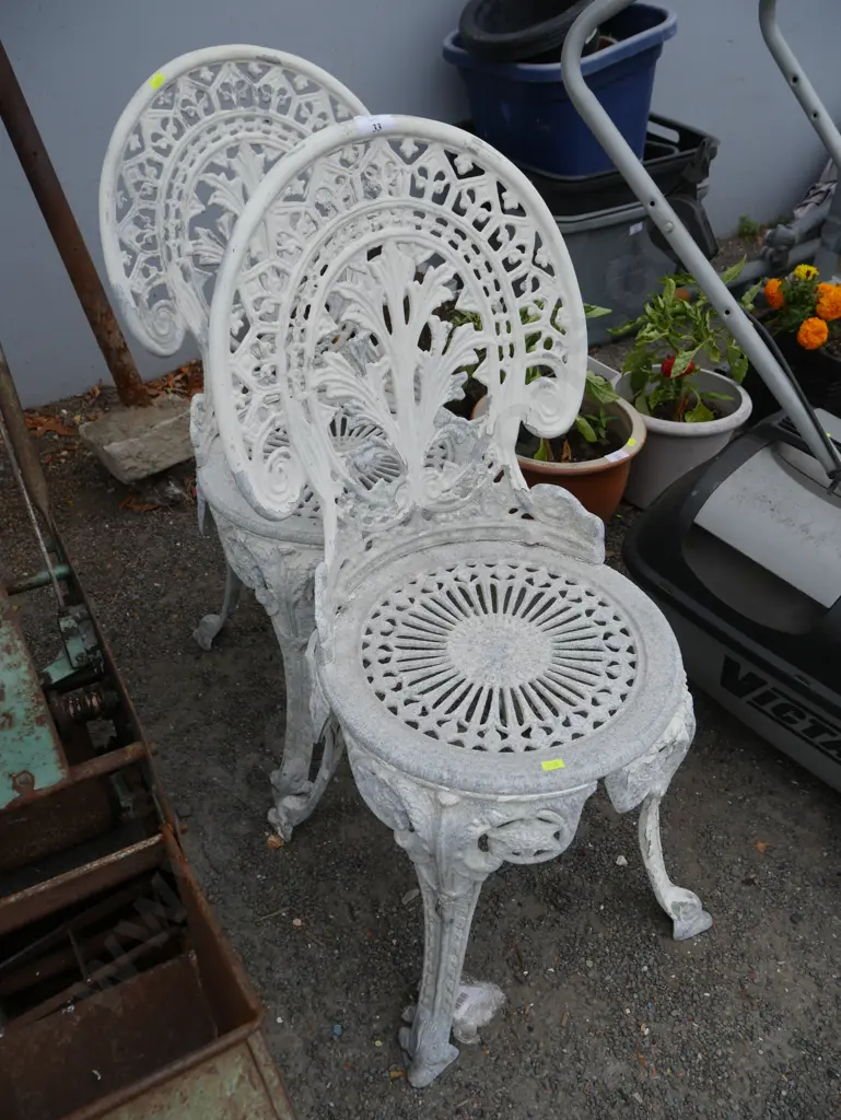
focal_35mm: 28
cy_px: 560
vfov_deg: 63.4
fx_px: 906
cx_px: 420
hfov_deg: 49.8
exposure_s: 1/250
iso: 200
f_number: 5
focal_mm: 14
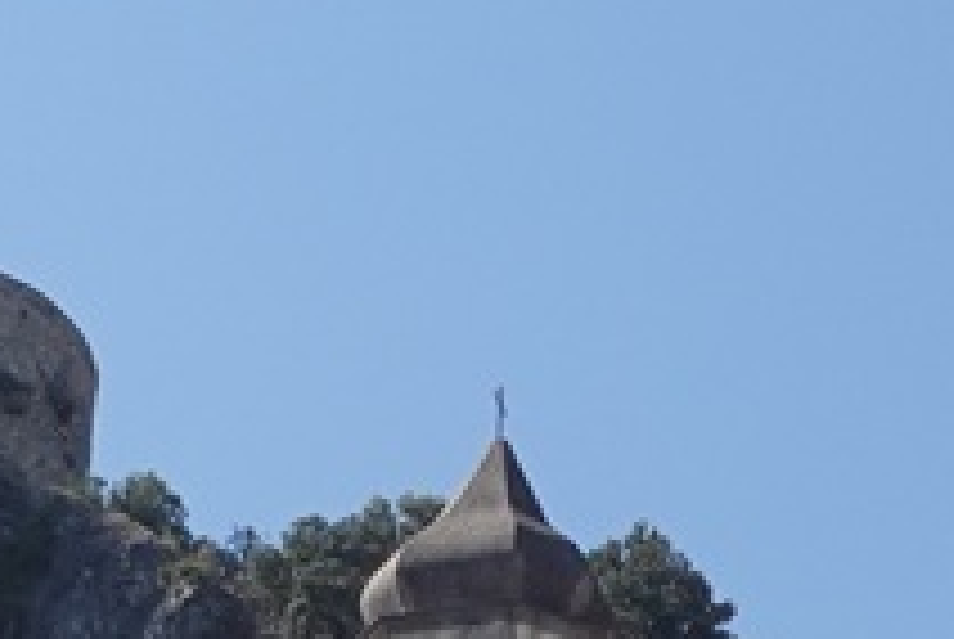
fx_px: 8200
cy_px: 2326
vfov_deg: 4.2
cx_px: 1141
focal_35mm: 309
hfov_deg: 6.6
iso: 125
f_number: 4.5
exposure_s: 1/800
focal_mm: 14.5
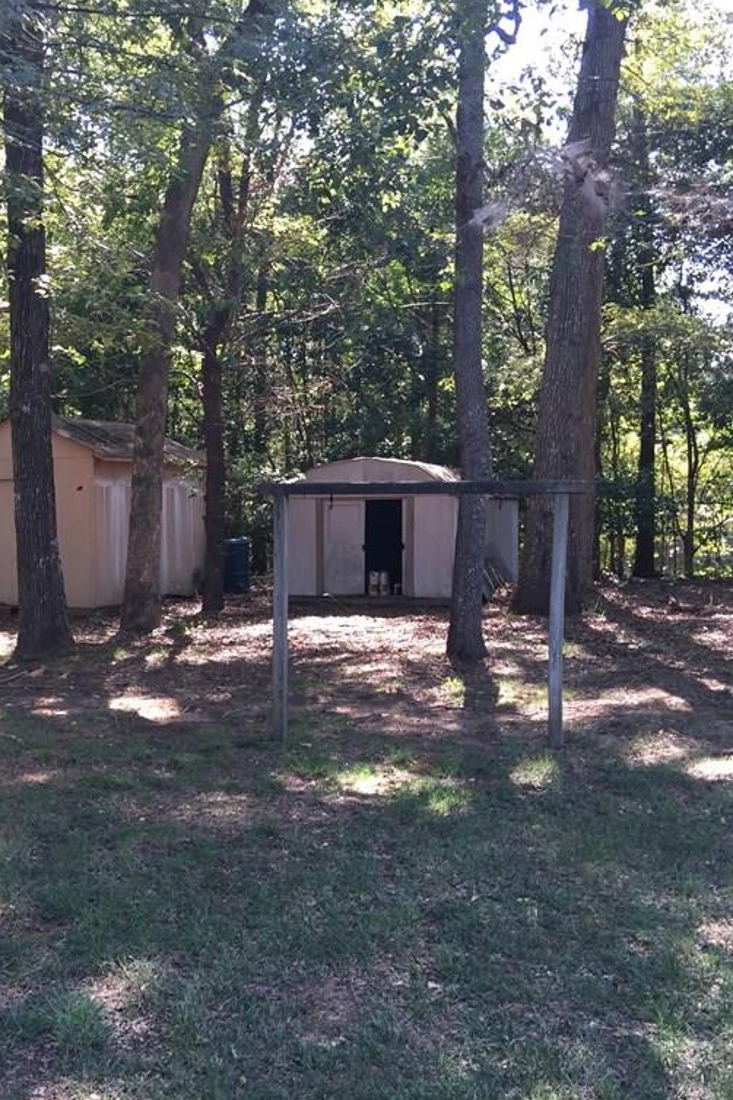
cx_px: 220
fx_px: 1252
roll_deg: +0.0
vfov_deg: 47.4
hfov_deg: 32.2
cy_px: 557
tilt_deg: -1.9
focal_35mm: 41
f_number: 2.2
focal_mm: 4.15
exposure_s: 1/120
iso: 40
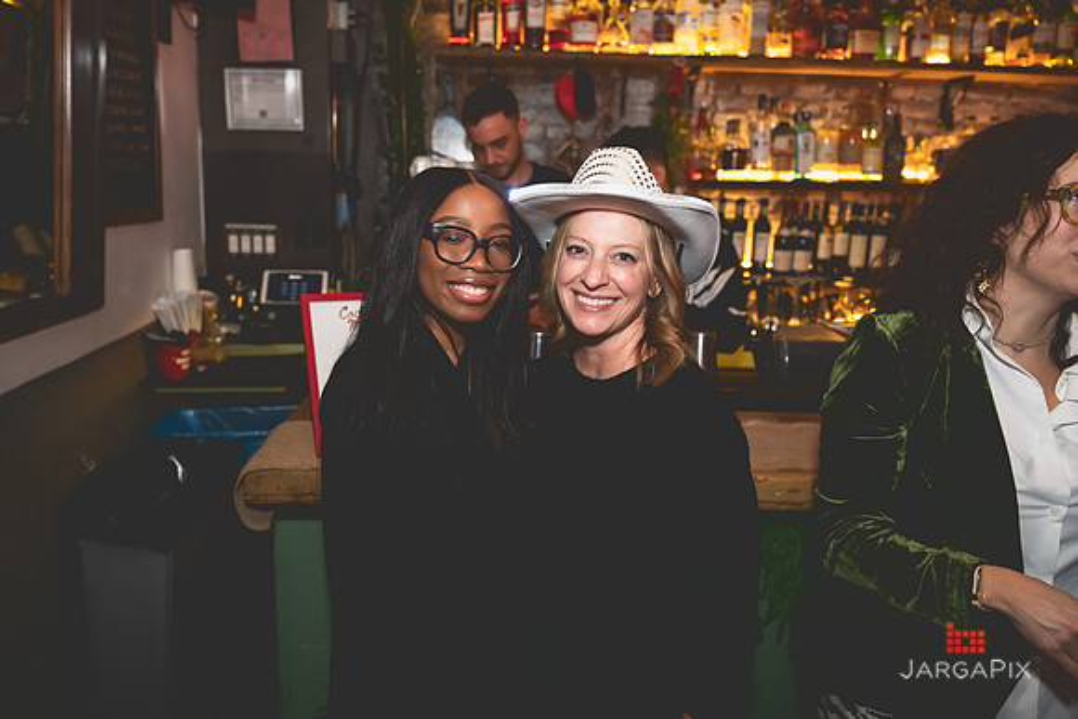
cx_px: 515
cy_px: 344
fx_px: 863
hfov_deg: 63.9
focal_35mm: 29
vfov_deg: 45.2
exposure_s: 1/100
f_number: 3.2
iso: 3200
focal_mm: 26.5
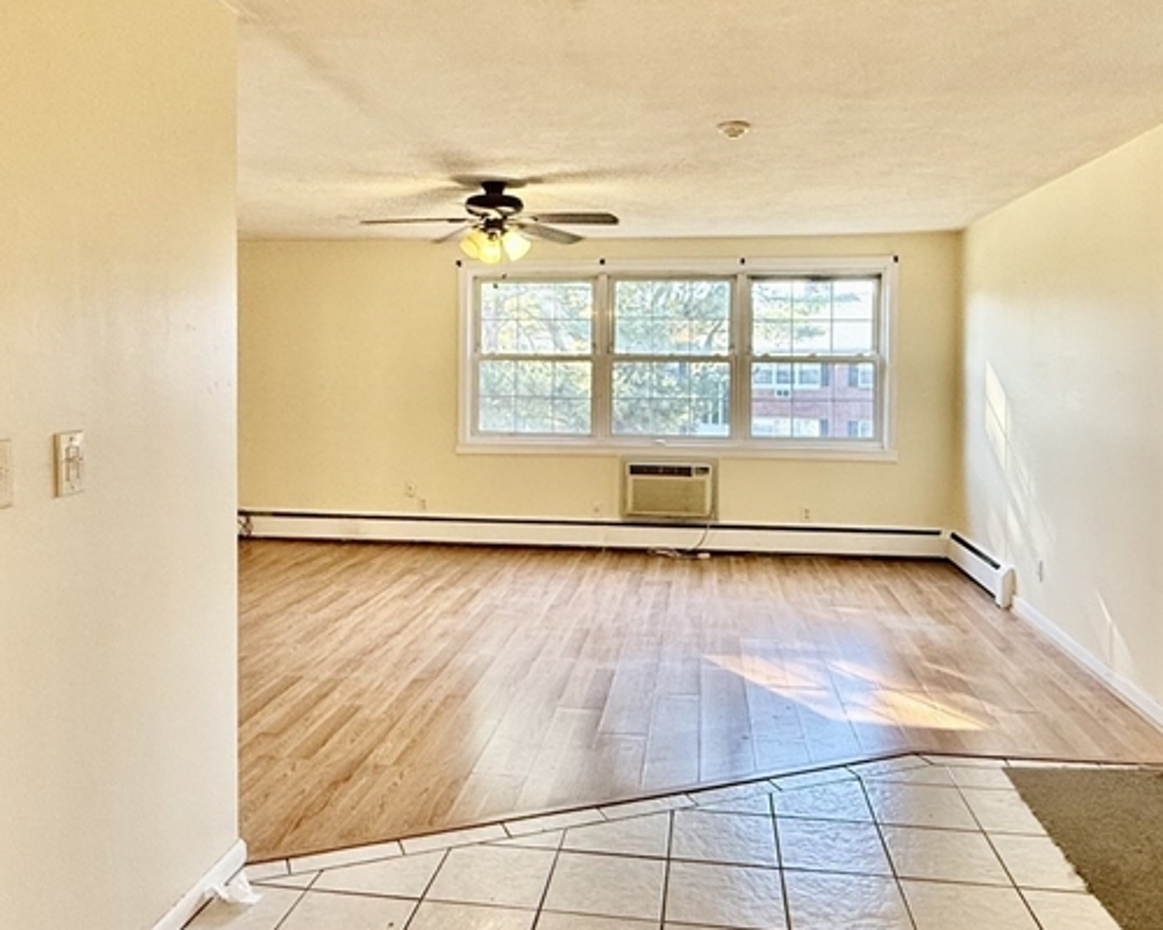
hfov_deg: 62.2
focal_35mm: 28
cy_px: 388
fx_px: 964
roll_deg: -0.8
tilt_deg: -1.0
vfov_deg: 51.3
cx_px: 586
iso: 160
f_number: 2.2
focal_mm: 2.22
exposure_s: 1/120
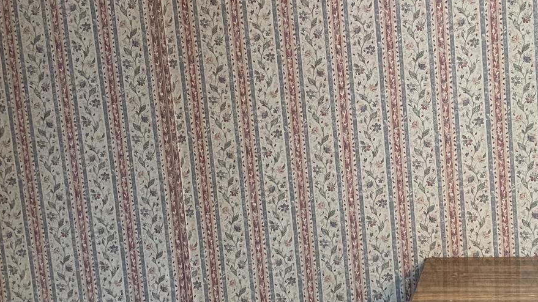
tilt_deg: -9.5
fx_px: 941
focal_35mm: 66
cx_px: 375
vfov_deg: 18.2
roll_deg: +4.1
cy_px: 133
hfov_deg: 31.5
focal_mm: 4.2
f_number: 1.6
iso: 250
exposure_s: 1/60
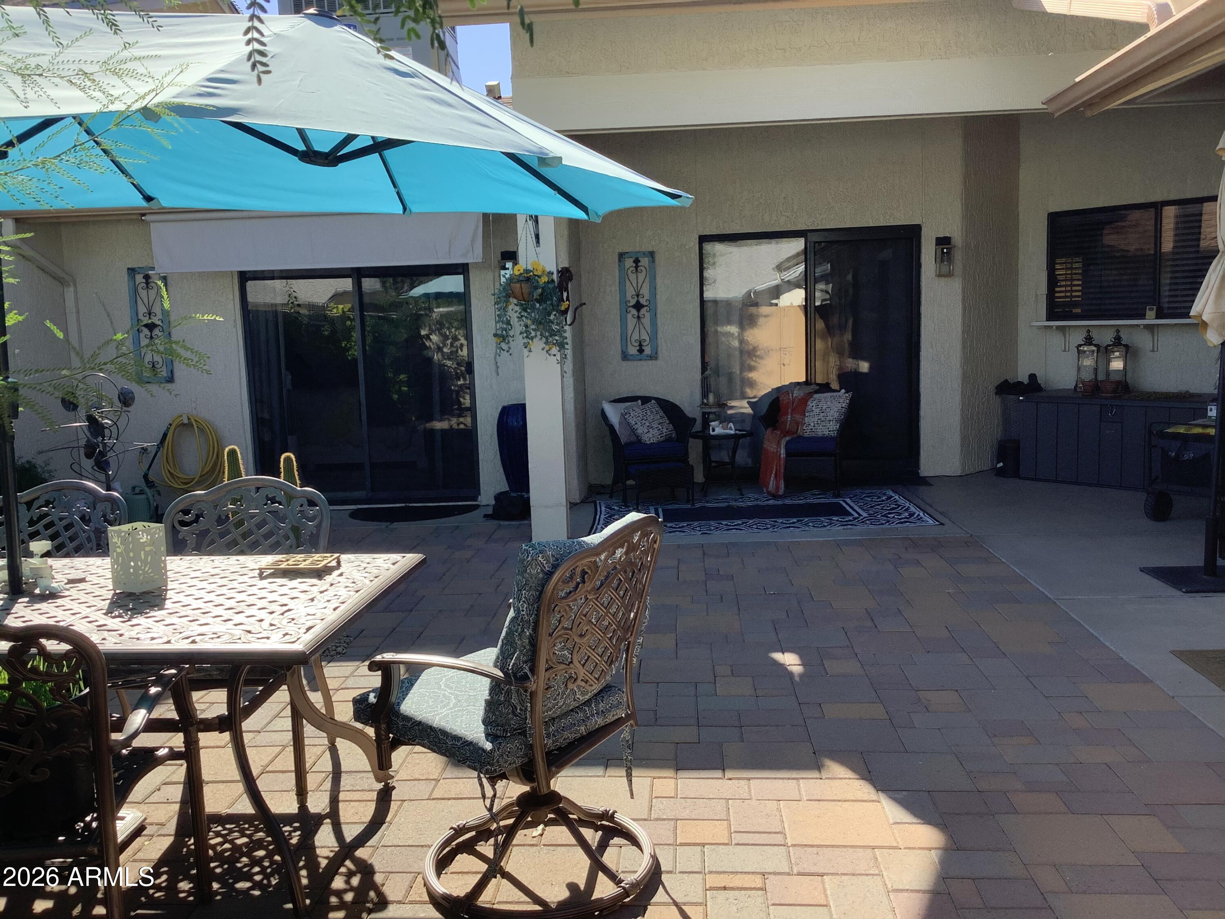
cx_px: 612
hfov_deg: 58.4
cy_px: 460
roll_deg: +1.8
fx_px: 1097
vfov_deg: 45.4
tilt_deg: -7.7
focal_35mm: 31
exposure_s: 1/466
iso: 25
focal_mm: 3.3
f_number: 2.4
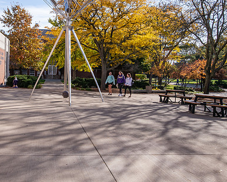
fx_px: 248
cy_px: 76
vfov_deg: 40.0
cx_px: 81
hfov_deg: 48.5
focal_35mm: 37
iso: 250
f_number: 10
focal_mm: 26
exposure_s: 1/320
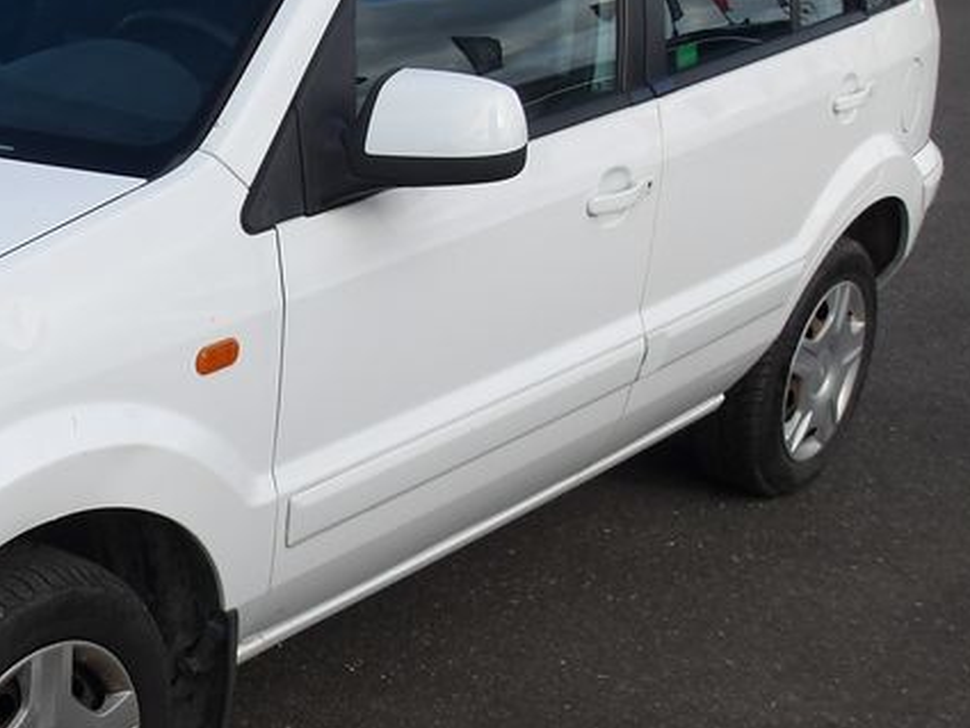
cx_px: -59
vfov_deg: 22.6
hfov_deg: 27.6
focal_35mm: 65
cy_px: 383
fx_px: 1822
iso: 100
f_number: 10.4
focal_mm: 4.9
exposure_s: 1/102
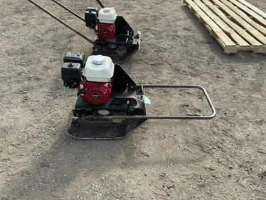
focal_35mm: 29
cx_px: 130
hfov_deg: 61.6
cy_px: 101
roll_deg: -0.4
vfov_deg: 48.3
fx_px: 223
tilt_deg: -37.3
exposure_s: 1/739
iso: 25
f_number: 1.8
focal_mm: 3
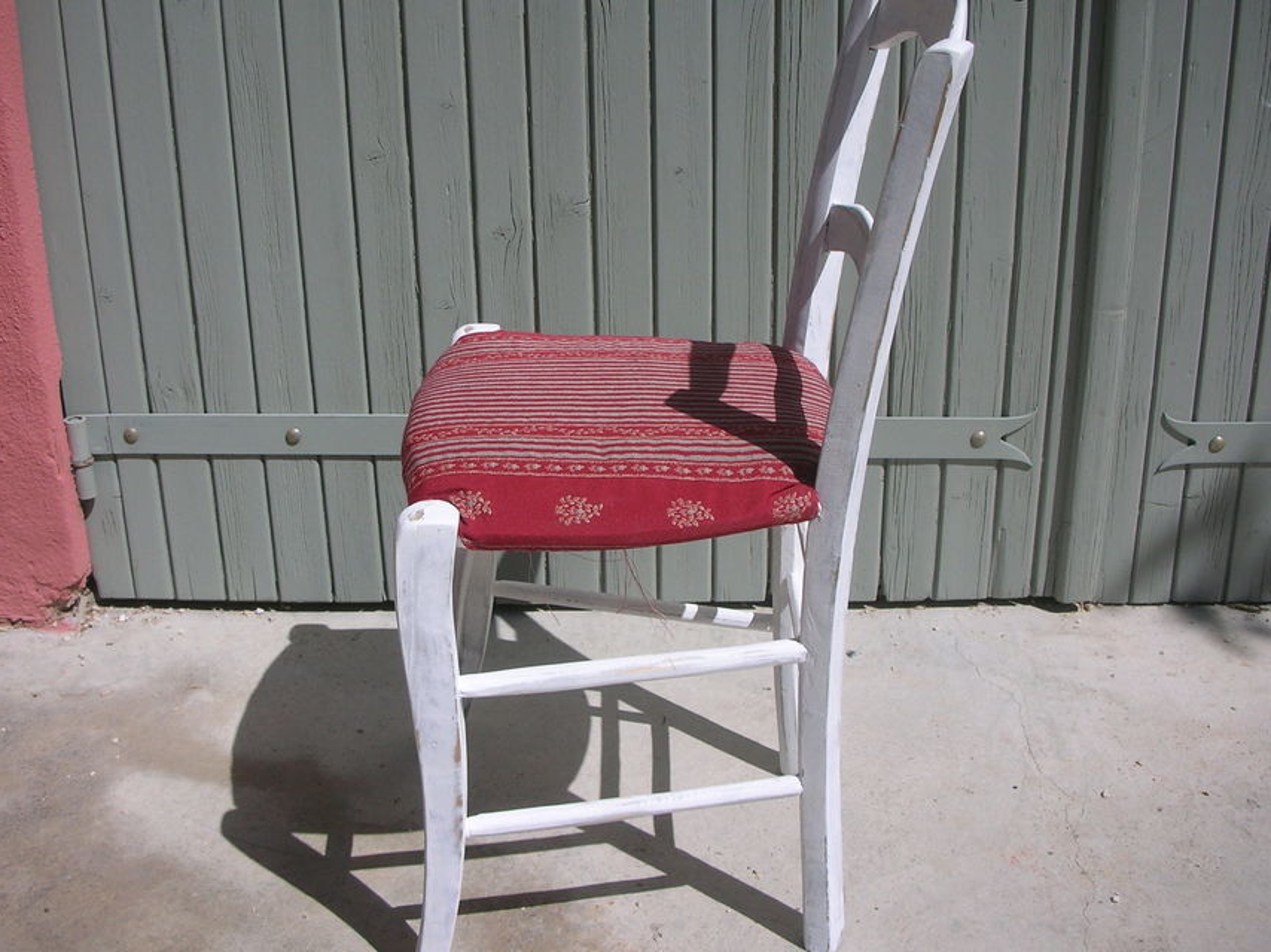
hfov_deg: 45.7
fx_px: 1505
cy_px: 415
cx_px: 563
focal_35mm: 41
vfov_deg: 35.1
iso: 50
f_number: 8.5
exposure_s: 1/217
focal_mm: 5.8
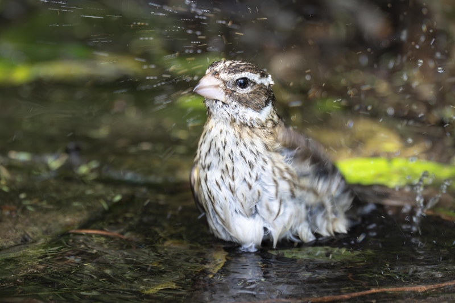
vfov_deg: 1.5
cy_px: 152
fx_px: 11372
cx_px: 228
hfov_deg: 2.3
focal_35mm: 900
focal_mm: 600
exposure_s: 1/400
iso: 640
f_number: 4
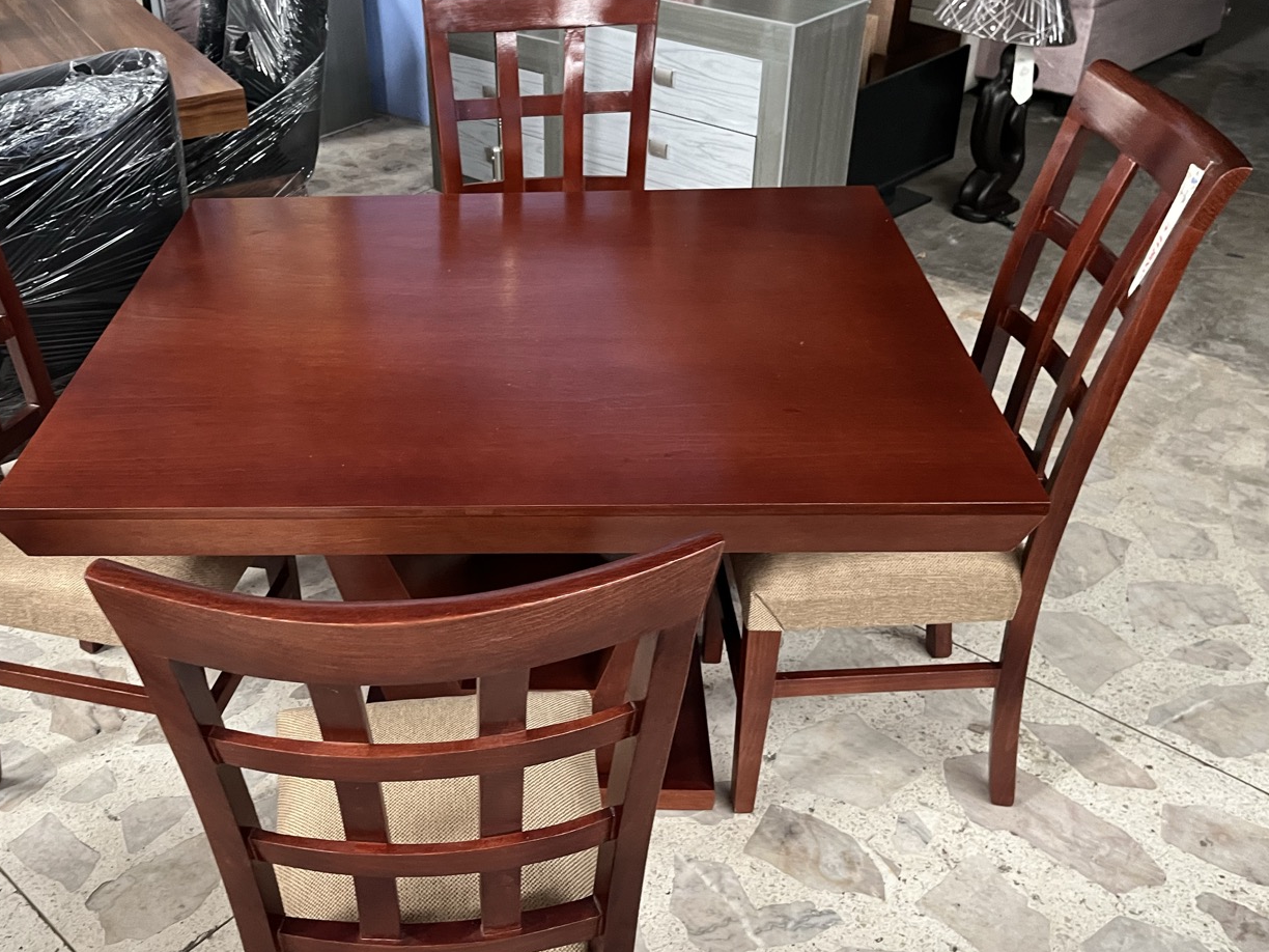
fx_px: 1246
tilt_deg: -35.3
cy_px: 482
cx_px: 507
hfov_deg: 53.6
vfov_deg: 41.8
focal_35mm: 34
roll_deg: +1.1
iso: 400
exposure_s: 1/60
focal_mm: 5.1
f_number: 1.6
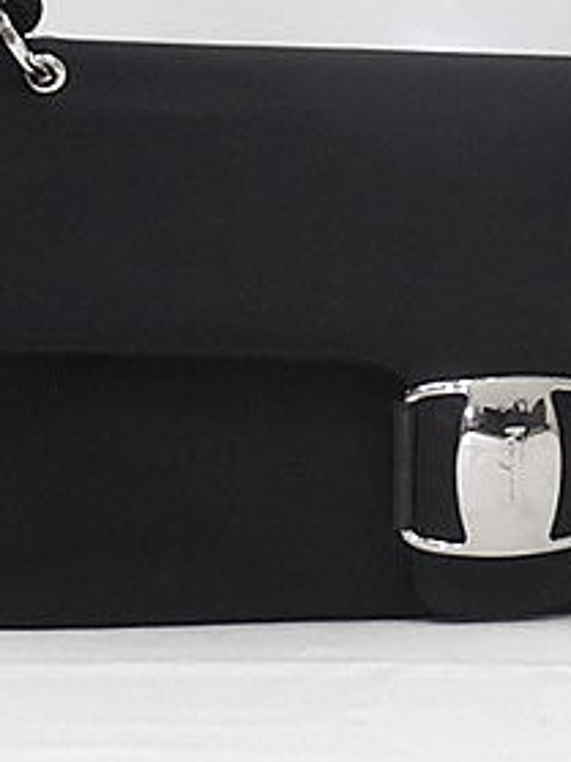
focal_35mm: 149
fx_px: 3280
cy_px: -44
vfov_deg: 13.0
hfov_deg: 9.9
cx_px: 437
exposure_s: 1/60
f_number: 3.8
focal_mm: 11.78
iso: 320
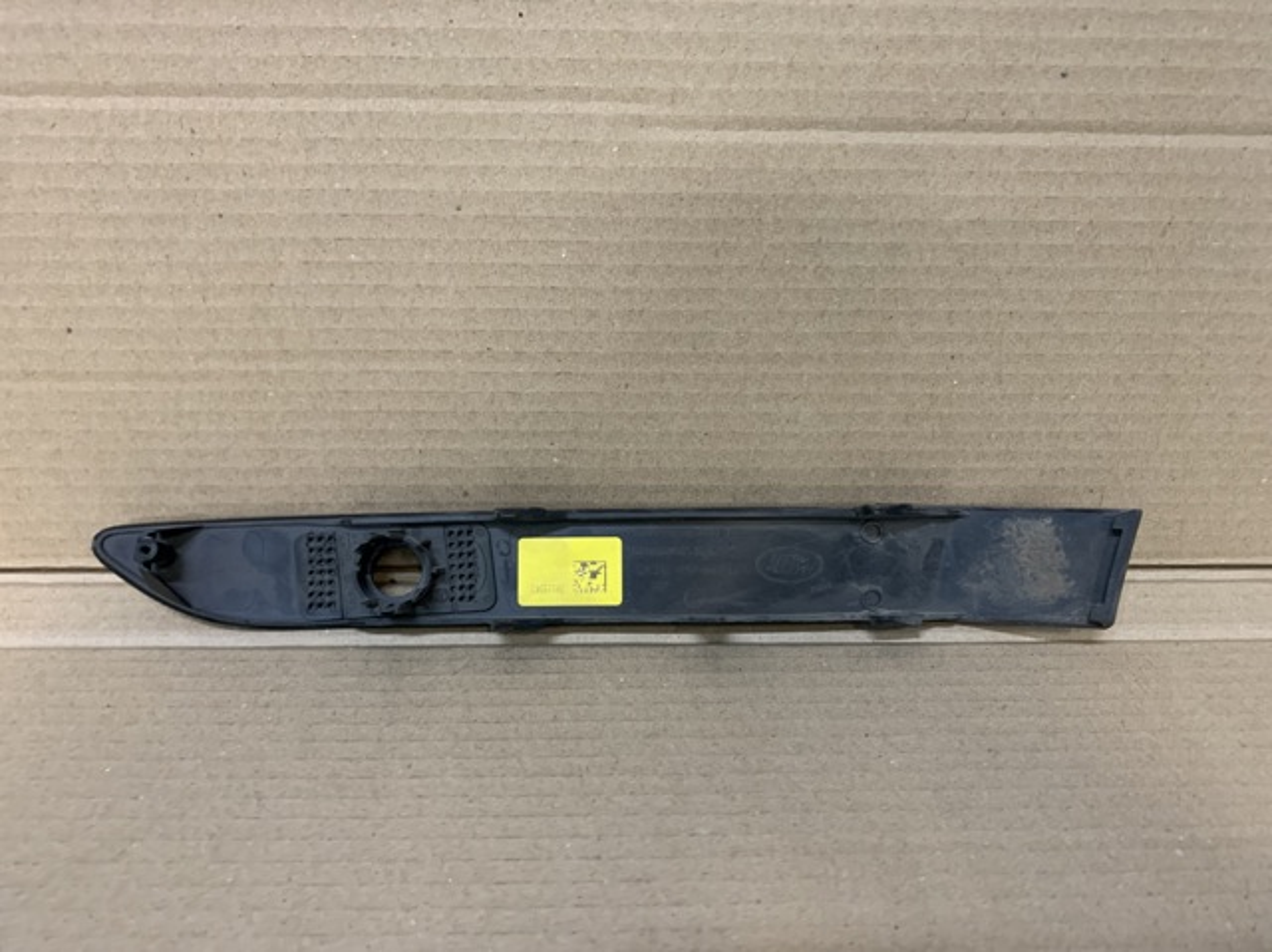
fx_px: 955
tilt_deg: -31.7
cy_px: 476
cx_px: 636
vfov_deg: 53.0
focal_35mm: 26
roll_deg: -0.8
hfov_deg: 67.3
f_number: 1.8
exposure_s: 1/33
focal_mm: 4.25
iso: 250
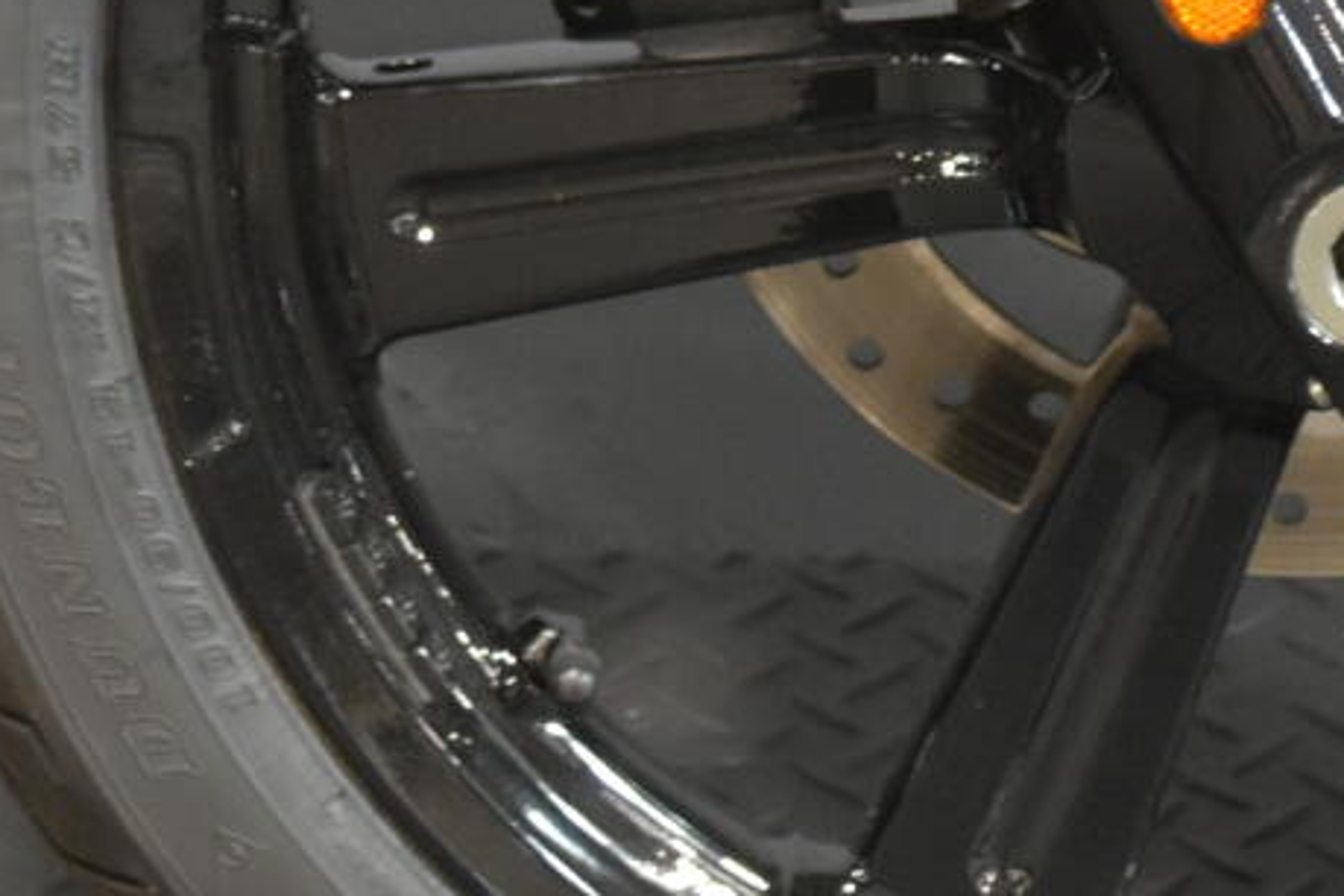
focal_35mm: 170
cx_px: 981
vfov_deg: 8.0
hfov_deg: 12.1
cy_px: -218
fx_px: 6346
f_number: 4.2
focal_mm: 26
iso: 1600
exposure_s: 1/15
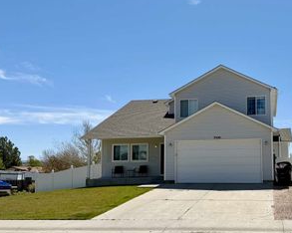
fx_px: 345
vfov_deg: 37.1
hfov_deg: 44.7
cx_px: 207
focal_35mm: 40
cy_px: 143
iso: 80
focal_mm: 6.76
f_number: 1.78
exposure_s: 1/8130
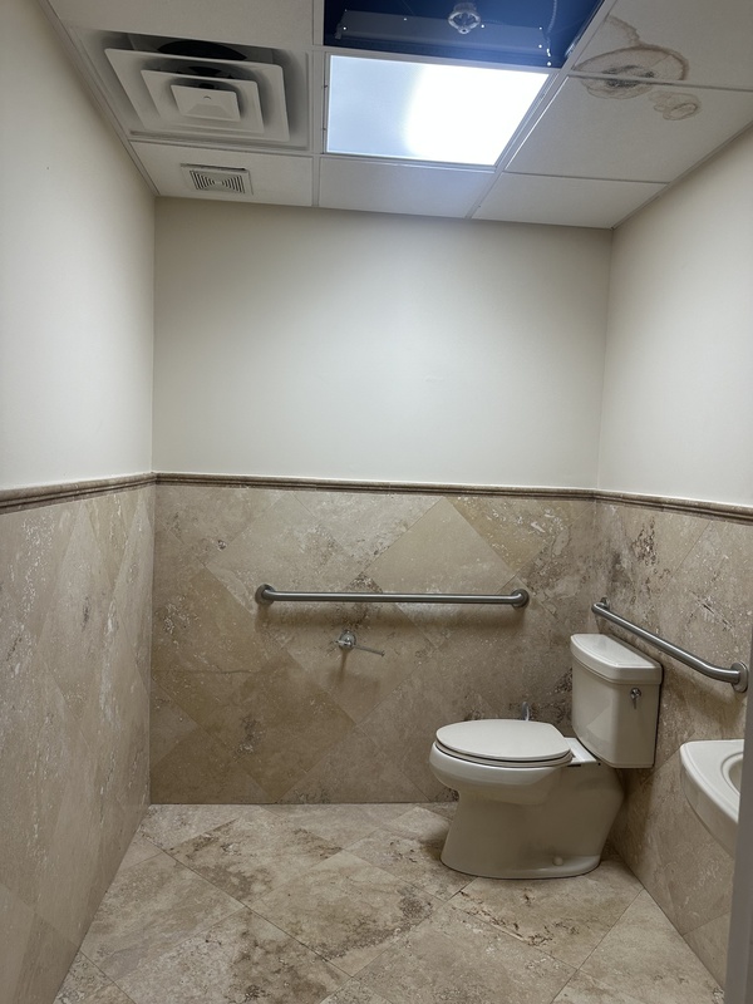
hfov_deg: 56.8
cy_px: 502
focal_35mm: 24
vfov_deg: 71.6
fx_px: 696
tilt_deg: -2.9
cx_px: 376
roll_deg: -2.4
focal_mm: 6.86
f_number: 1.78
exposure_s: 1/106
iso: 125
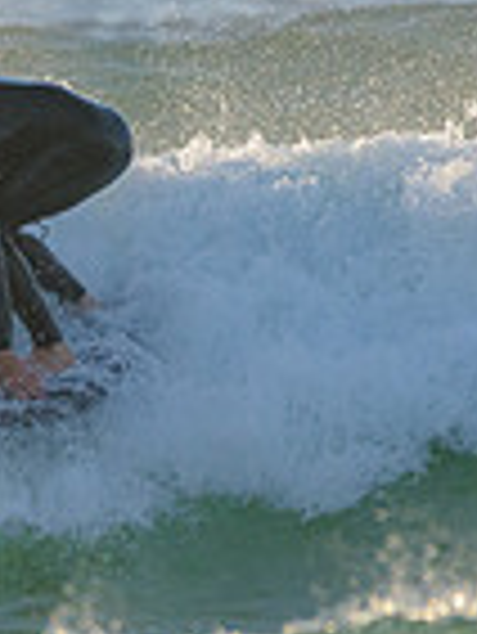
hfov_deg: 0.6
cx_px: -253
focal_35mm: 2420
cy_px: 308
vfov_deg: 0.8
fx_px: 44396
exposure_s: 1/2000
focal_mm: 500
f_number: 5.6
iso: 400
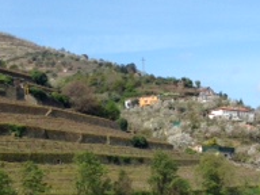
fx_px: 826
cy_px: 133
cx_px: 294
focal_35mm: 110
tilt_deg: +4.3
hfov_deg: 17.2
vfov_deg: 13.4
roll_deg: +3.4
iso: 50
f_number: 2.4
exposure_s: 1/1550
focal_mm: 4.12
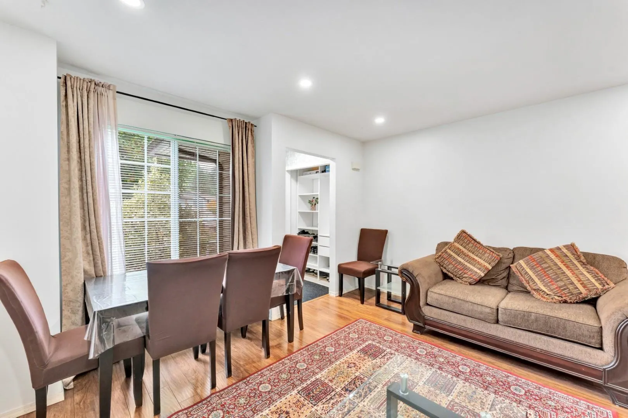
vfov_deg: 81.2
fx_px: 244
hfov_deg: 104.3
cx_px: 314
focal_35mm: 14
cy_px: 209
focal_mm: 14
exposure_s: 1/10
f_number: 8
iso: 400
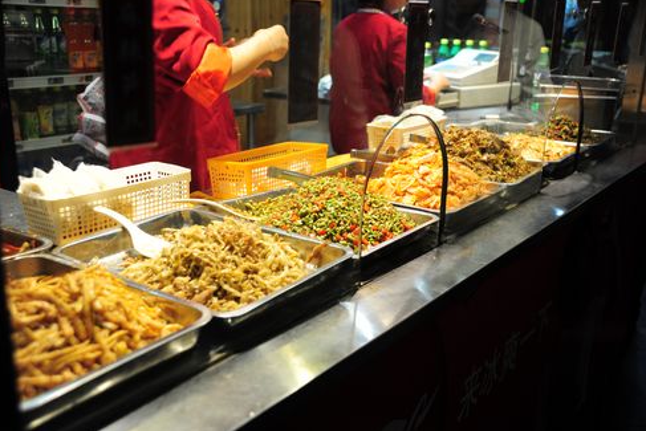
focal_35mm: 39
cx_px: 321
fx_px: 700
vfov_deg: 34.2
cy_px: 213
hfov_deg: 49.5
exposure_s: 1/50
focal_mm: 38
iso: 400
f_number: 4.5
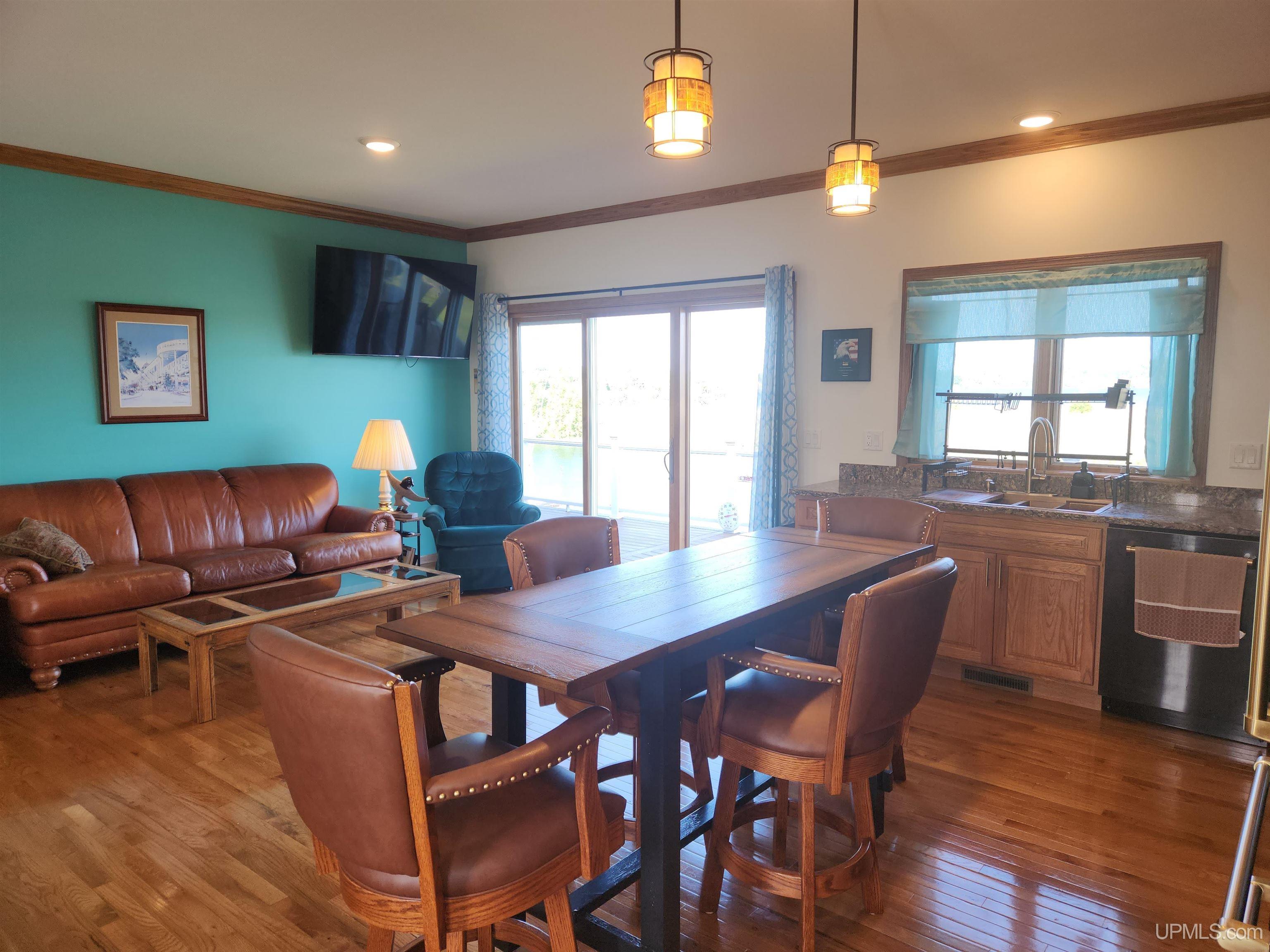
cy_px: 476
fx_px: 844
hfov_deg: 73.9
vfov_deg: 58.9
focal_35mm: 23
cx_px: 635
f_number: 1.8
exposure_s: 1/60
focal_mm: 5.4
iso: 25
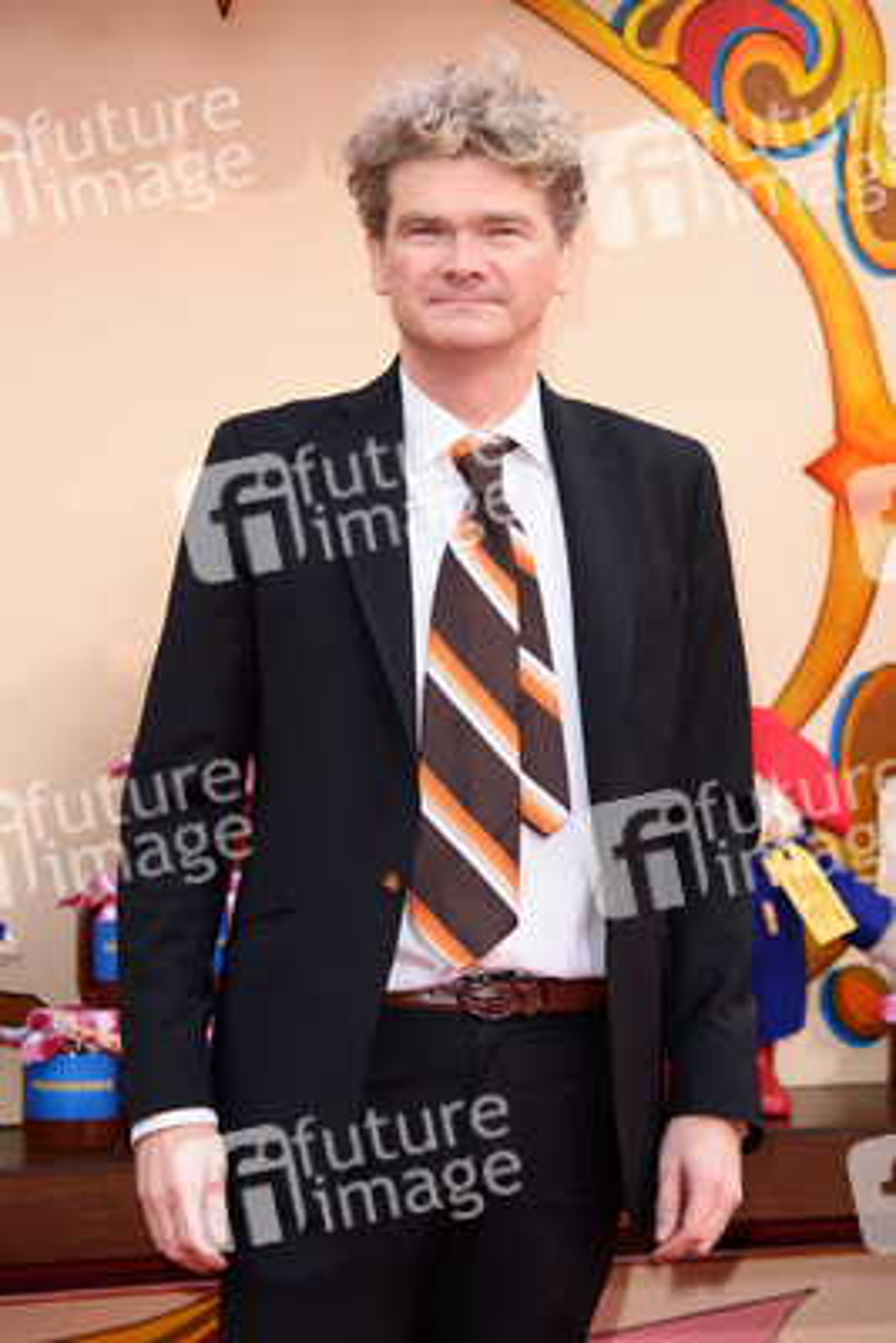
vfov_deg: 12.8
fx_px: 5968
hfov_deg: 8.6
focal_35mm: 160
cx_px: 448
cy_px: 672
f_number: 5.6
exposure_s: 1/250
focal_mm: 160
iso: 400
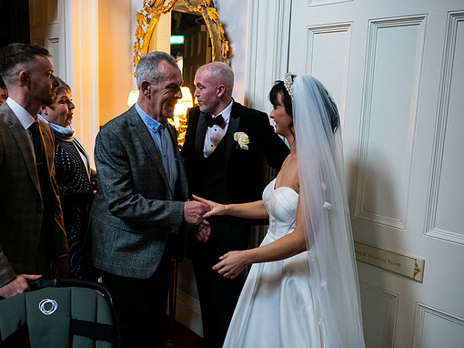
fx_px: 469
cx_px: 219
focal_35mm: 35
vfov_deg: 40.7
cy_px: 173
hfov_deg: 52.6
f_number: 3.5
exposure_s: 1/160
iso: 1600
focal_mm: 32
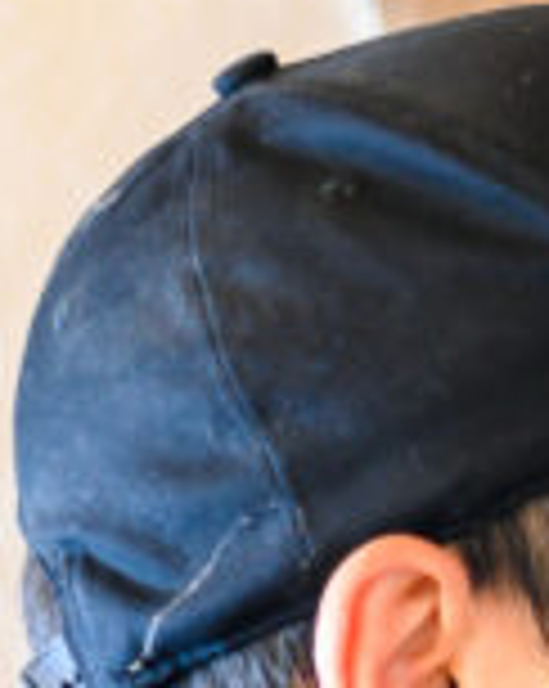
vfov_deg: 8.5
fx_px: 4477
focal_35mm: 220
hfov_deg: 6.7
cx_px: 1215
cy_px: 1176
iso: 640
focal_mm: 35
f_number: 1.4
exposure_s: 1/20
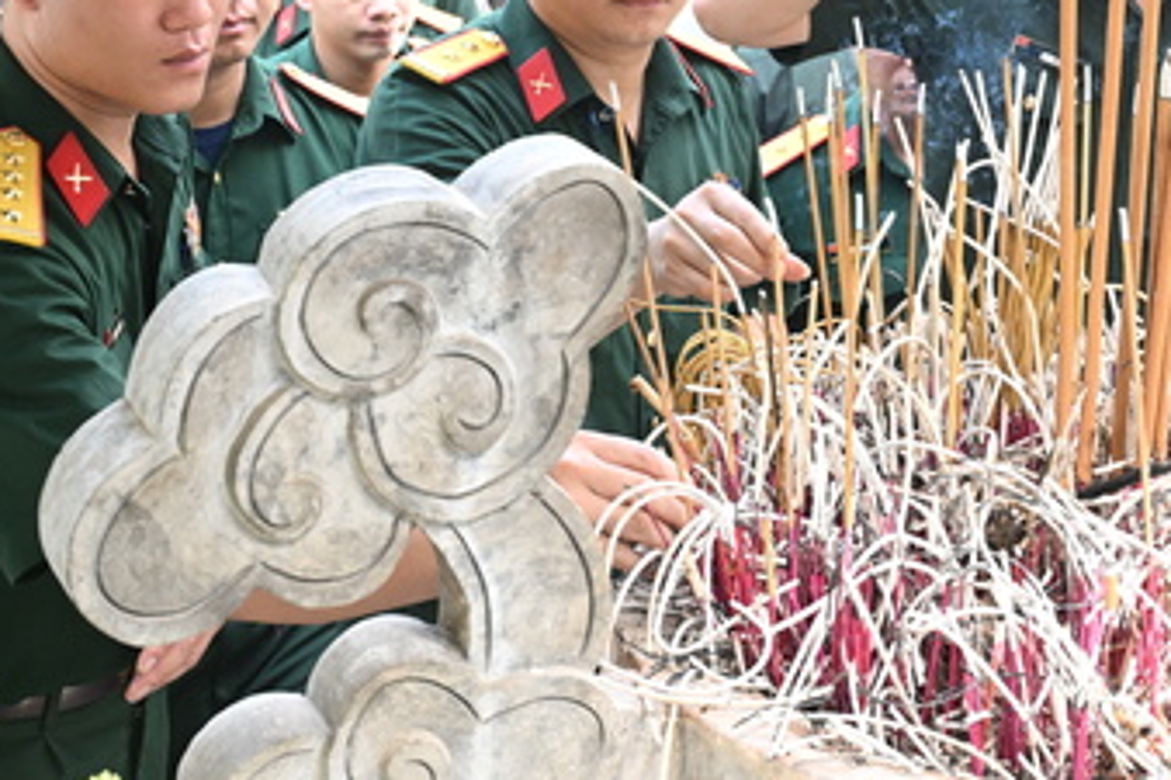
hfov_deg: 20.8
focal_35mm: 98
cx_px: 617
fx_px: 3186
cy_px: 7
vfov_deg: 13.8
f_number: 8
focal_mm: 46
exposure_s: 1/250
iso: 2000
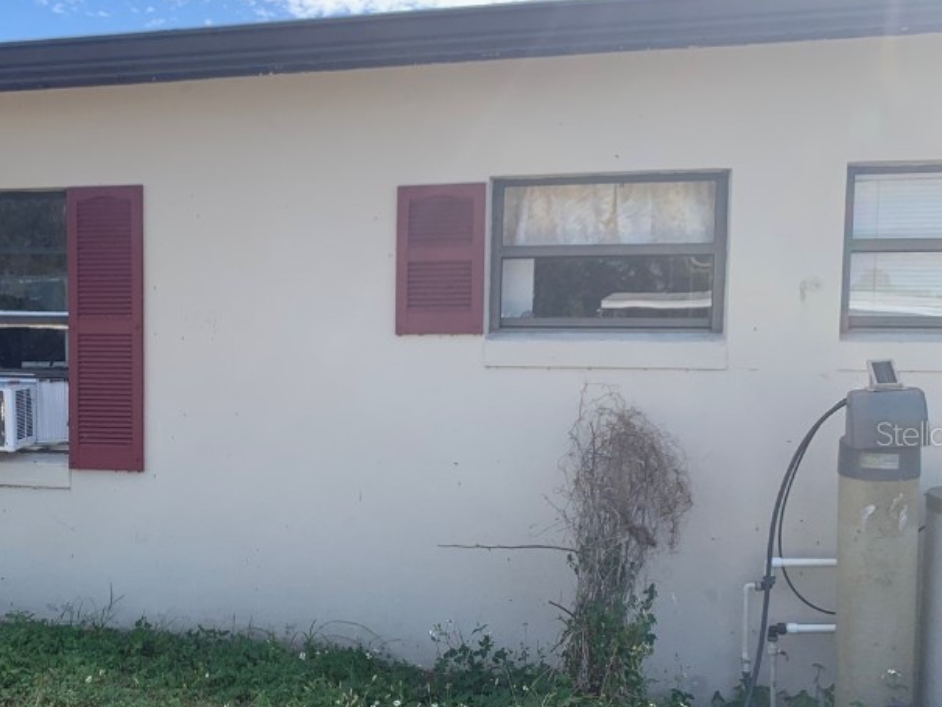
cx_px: 226
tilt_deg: -3.2
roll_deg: -1.8
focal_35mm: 44
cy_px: 433
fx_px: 1198
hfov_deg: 41.6
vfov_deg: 32.8
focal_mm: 4.25
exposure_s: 1/1513
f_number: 1.8
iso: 25
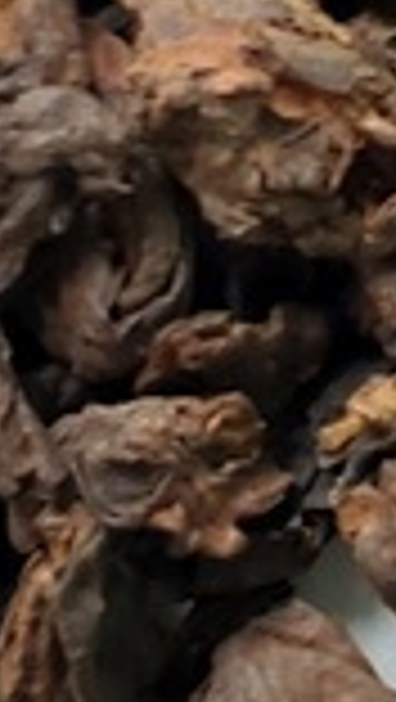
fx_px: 2701
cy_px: 36
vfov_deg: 14.6
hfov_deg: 8.4
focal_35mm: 145
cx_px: 346
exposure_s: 1/40
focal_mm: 4.3
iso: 400
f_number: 2.4
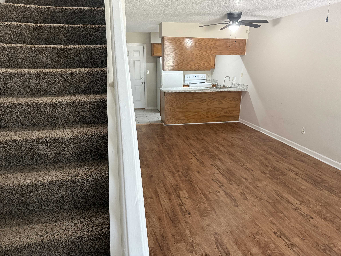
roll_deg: -0.3
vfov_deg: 56.8
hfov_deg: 71.6
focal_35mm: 24
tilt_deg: -14.6
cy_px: 128
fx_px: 236
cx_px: 170
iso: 320
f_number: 1.78
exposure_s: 1/60
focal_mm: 6.76
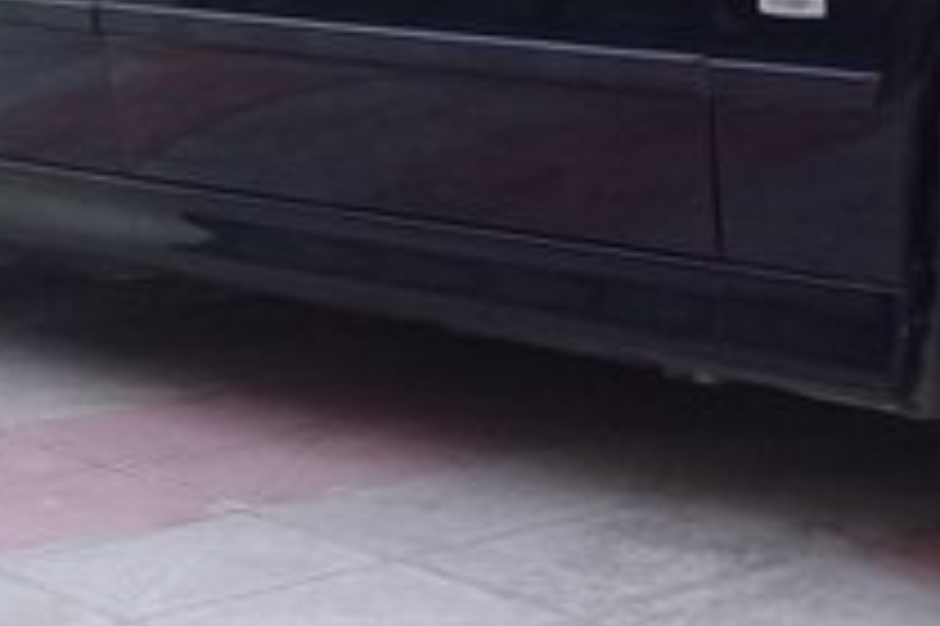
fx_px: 2661
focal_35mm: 102
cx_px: 918
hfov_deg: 19.5
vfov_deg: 13.1
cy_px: -92
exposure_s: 1/100
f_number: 2.2
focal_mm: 3.3
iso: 80
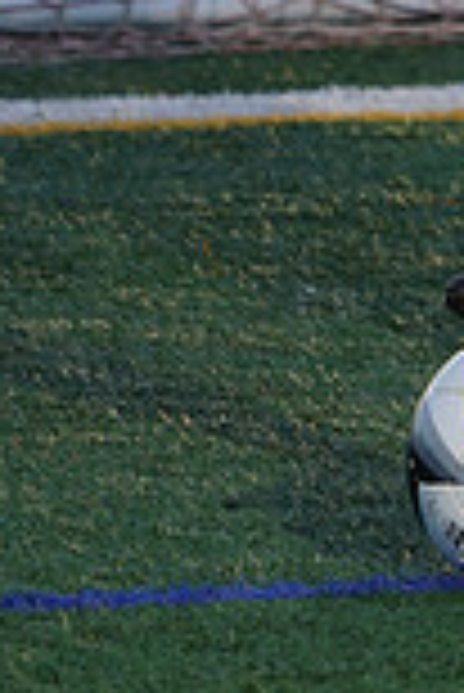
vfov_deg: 1.9
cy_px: -518
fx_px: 20658
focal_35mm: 1071
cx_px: 777
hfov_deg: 1.3
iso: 100
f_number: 8
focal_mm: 285
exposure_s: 1/200
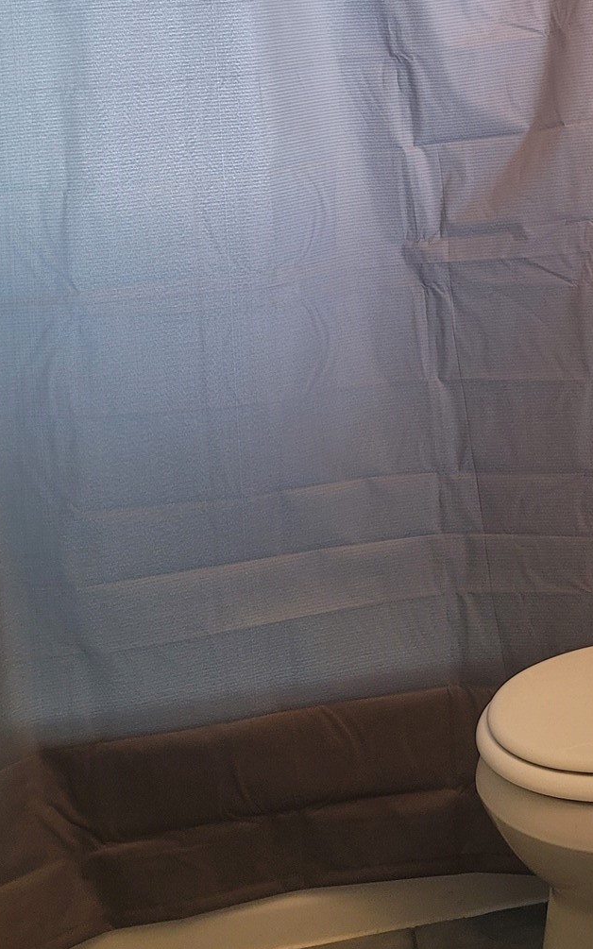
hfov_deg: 23.2
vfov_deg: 35.6
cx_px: 556
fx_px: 1397
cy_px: 120
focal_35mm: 54
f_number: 1.8
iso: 200
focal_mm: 7
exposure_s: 1/120
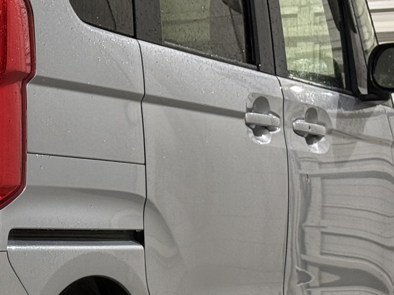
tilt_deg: +0.2
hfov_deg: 12.5
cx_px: -32
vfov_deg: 9.6
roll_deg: -0.2
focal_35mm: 155
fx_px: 1764
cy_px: 193
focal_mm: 6.76
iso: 160
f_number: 1.78
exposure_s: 1/60
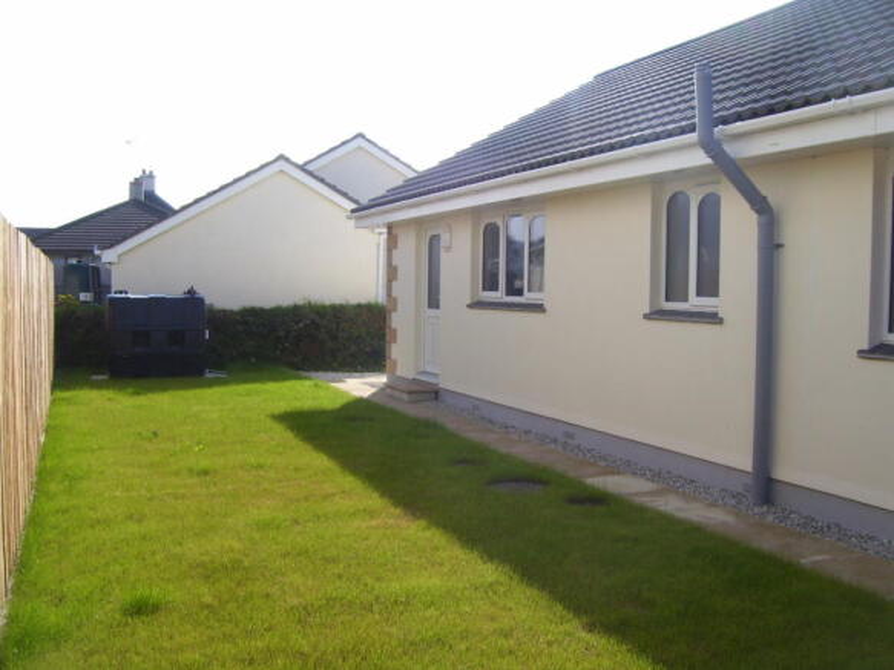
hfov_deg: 54.0
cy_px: 335
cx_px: 447
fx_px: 878
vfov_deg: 41.8
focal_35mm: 34
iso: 80
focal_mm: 5.6
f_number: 4.8
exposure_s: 1/350
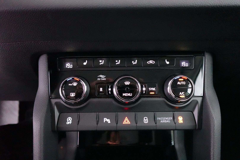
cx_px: 120
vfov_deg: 61.9
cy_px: 80
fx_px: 133
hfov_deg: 84.0
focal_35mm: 20
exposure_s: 1/60
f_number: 2
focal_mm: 7.6
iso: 6400
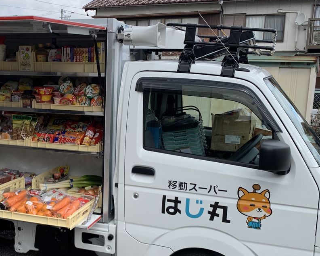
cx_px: 84
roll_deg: -2.5
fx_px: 454
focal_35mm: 48
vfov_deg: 31.4
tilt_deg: -4.1
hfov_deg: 37.9
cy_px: 141
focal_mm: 4.25
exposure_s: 1/991
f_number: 1.8
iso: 25
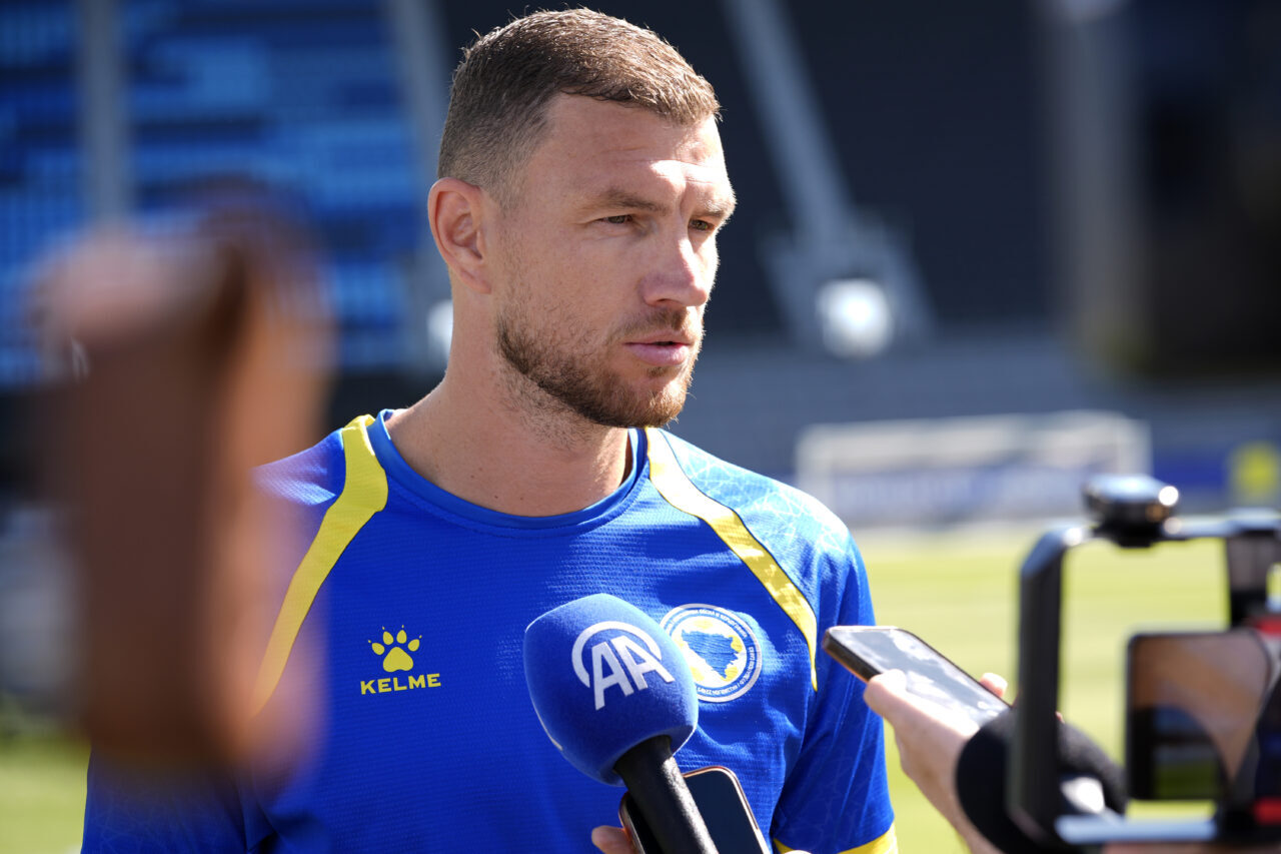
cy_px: 427
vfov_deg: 10.5
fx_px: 4625
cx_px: 640
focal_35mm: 130
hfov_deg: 15.8
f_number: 5.6
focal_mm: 130
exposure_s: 1/250
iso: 200
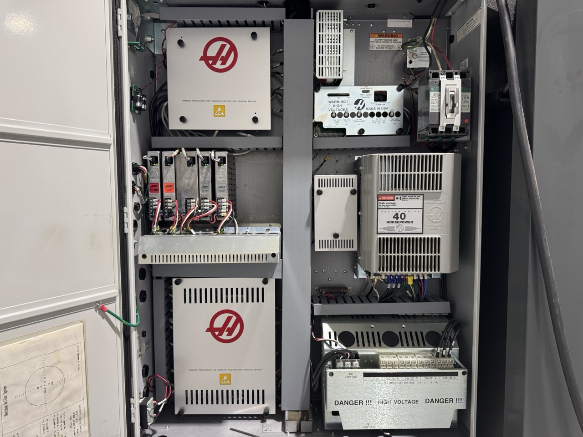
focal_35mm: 24
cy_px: 218
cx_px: 292
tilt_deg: -4.8
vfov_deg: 56.8
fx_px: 404
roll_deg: +0.2
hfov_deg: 71.6
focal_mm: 6.76
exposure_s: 1/120
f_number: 1.78
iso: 200
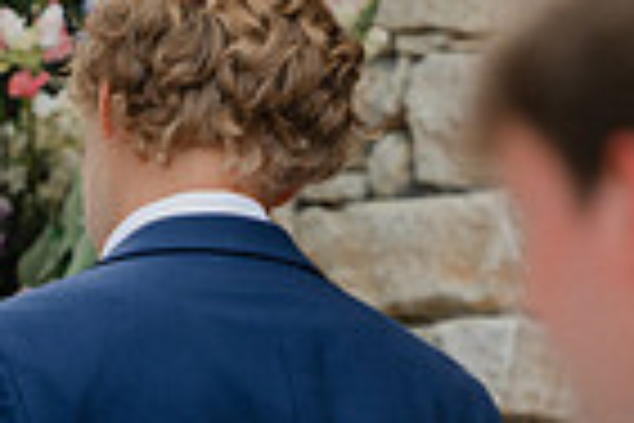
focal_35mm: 720
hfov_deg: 2.9
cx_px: 40
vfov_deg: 1.9
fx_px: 12679
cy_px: 596
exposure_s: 1/800
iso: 200
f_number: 2.8
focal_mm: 175
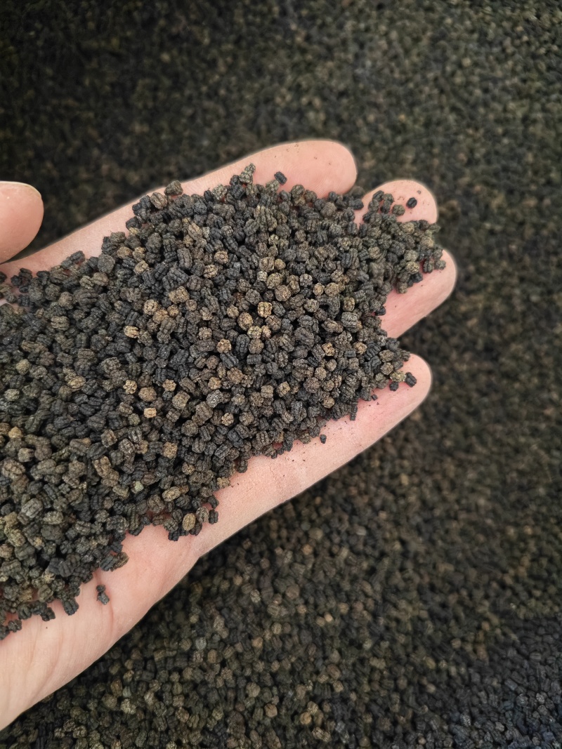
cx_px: 281
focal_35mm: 23
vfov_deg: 73.9
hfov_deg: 58.9
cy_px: 374
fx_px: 498
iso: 14047
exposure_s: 1/116
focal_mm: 5.56
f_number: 1.88
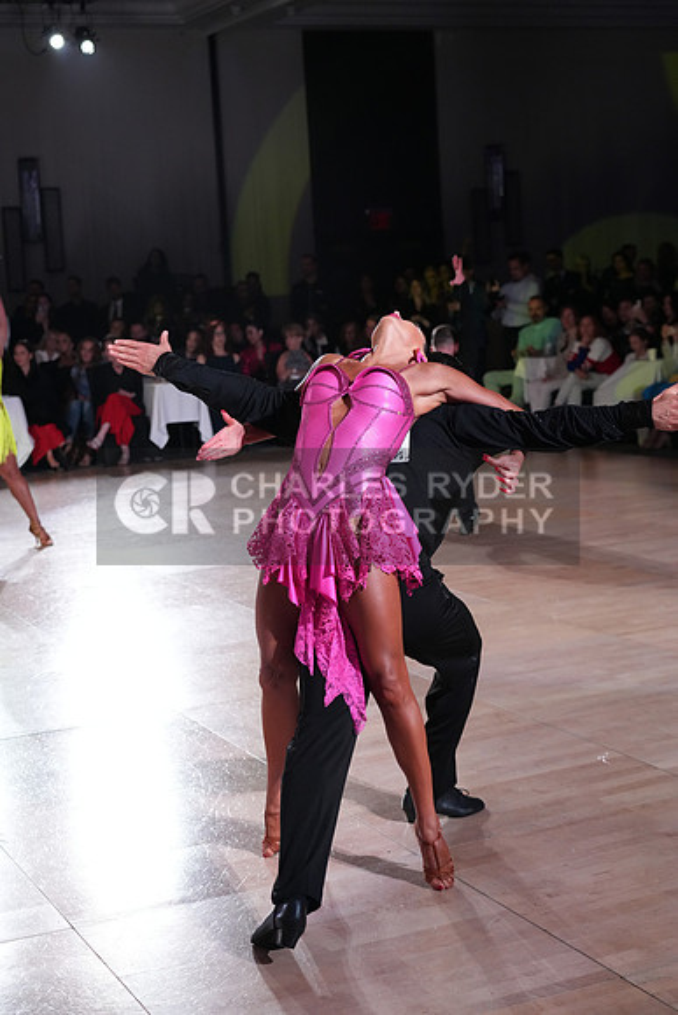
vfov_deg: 35.6
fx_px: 1581
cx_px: 339
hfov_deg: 24.2
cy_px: 508
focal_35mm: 56
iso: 4000
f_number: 4
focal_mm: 56
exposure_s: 1/500
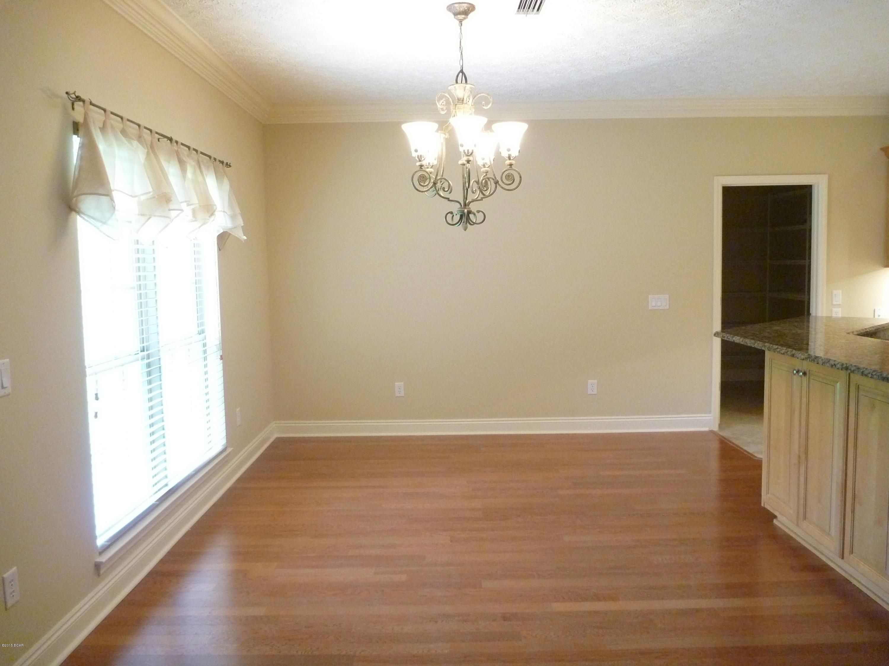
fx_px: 719
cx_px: 444
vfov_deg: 49.7
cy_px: 333
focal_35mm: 28
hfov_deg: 63.4
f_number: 3.3
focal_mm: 4.9
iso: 400
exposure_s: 1/15
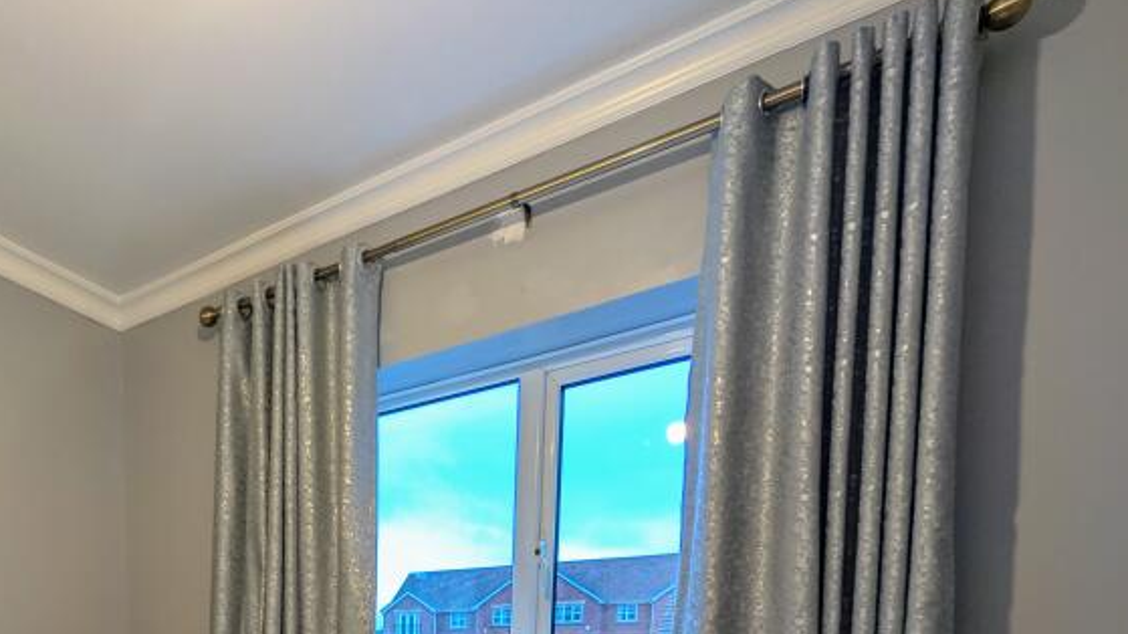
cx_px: 214
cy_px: 768
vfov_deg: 36.3
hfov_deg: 68.5
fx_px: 718
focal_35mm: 24
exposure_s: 1/30.3
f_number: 1.7
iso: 56
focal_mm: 2.02
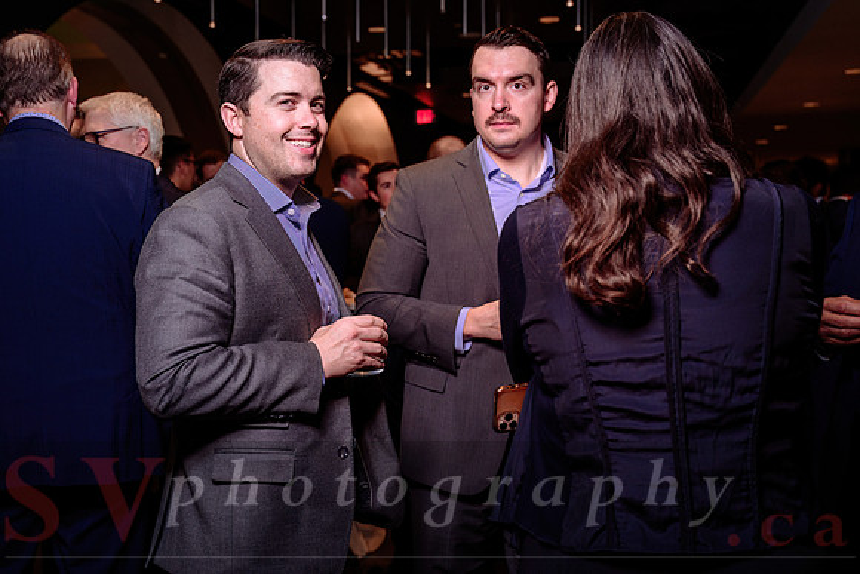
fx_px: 967
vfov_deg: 33.0
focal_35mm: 40
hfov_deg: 47.9
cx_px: 389
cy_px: 260
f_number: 4
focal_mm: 37
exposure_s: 1/80
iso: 800
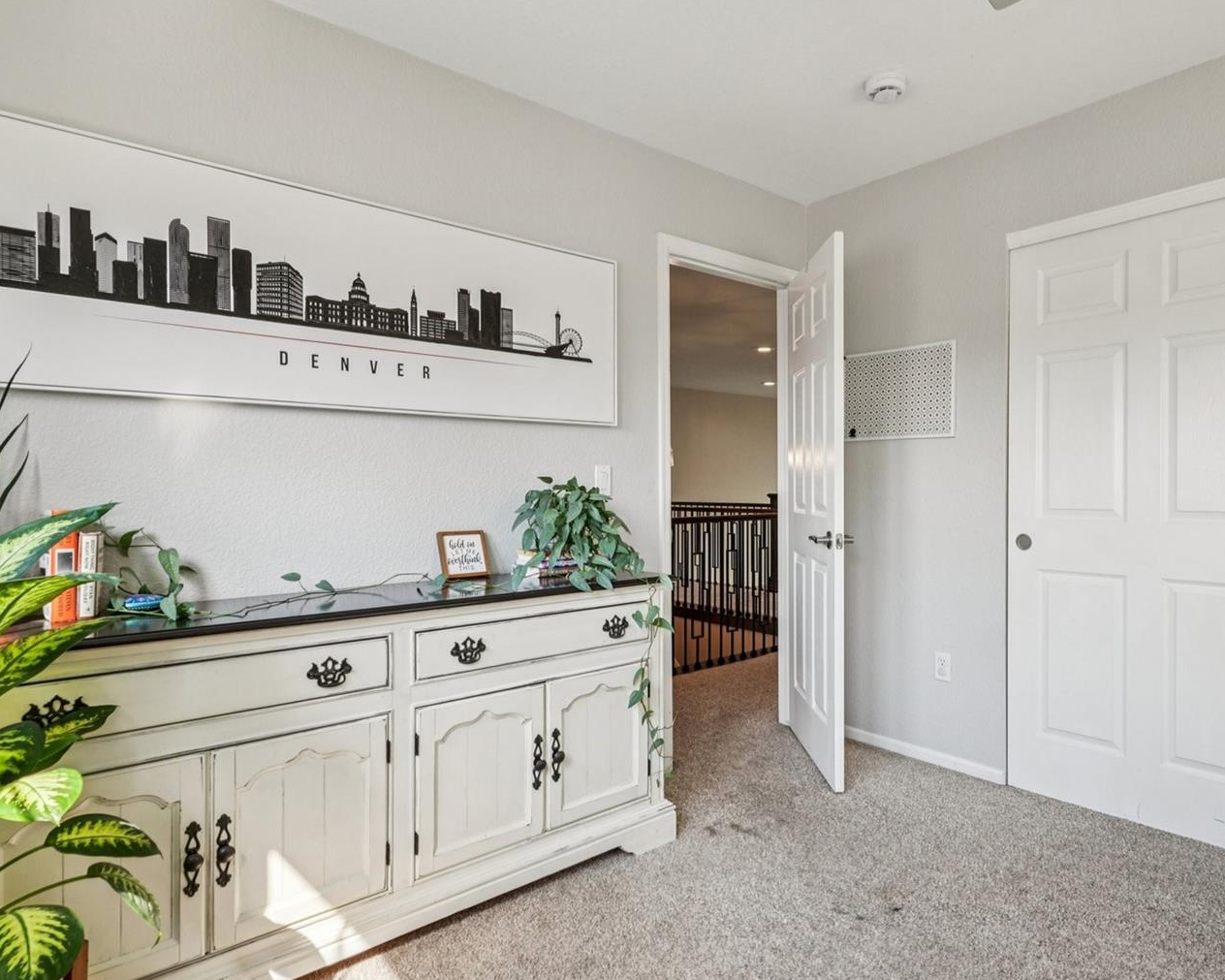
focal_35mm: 20
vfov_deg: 69.2
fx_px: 710
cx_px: 695
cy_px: 491
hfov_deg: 81.1
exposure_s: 1/30
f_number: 8
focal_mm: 11
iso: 100
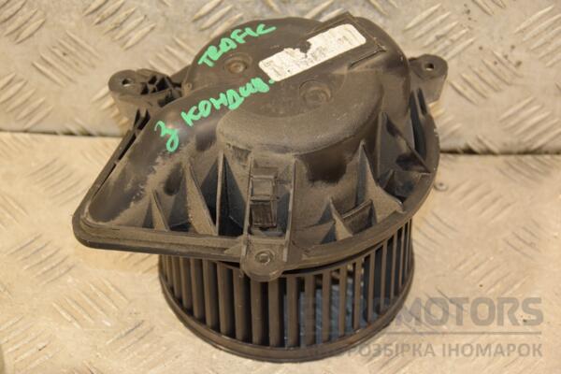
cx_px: 280
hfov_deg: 20.6
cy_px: 187
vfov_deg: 13.8
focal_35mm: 99
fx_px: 1543
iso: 800
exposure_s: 1/100
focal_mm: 66
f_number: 5.3
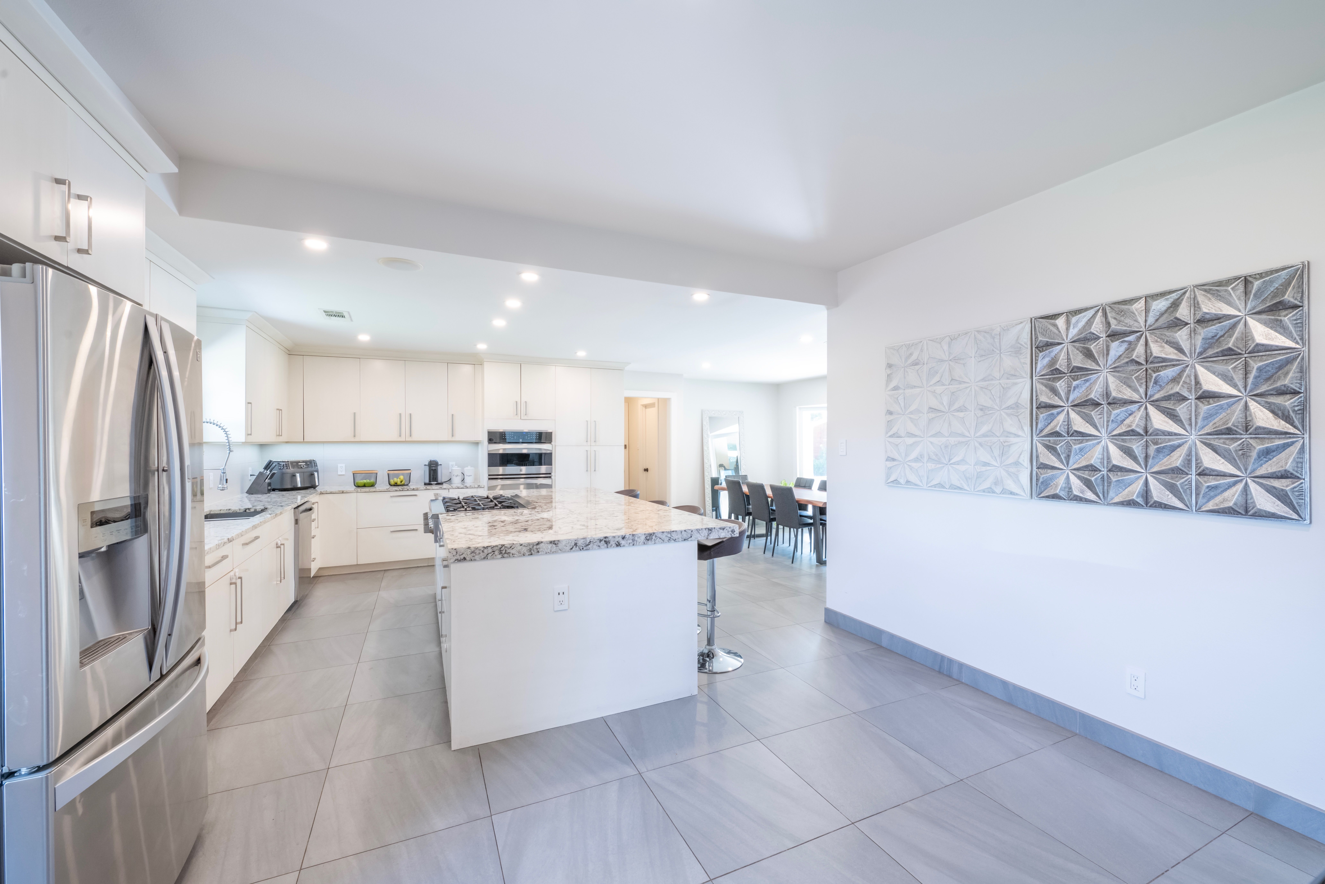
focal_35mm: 14
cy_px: 442
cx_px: 662
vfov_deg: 81.2
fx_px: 515
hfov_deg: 104.3
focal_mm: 14
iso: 800
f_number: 10
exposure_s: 1/8
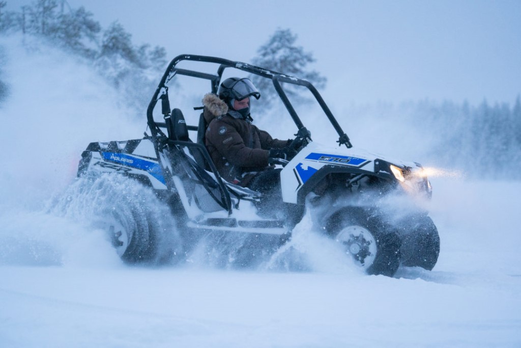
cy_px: 174
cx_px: 260
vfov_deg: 11.0
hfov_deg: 16.4
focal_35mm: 125
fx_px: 1809
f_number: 4
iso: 4000
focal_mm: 125
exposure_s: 1/2000
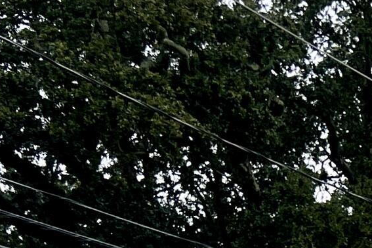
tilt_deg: +0.7
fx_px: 1478
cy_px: 628
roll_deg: +2.1
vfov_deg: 8.6
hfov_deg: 12.6
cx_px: 744
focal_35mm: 143
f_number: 1.5
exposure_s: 1/2632
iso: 50
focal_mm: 5.7
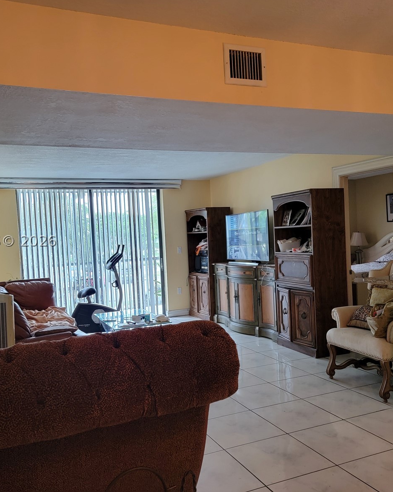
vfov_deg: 55.7
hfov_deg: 45.8
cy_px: 241
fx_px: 465
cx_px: 185
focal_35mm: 32
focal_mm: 6.7
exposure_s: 1/120
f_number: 1.8
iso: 320
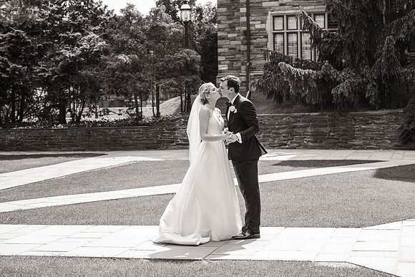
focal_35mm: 70
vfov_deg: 19.5
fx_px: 807
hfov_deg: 28.8
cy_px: 138
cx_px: 208
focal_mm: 70
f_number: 4.5
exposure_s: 1/2000
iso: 1000
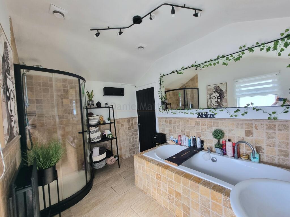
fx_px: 109
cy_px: 108
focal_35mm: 13
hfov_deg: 106.2
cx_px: 145
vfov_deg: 89.9
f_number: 2.2
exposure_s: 1/100
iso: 80
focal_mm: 2.2
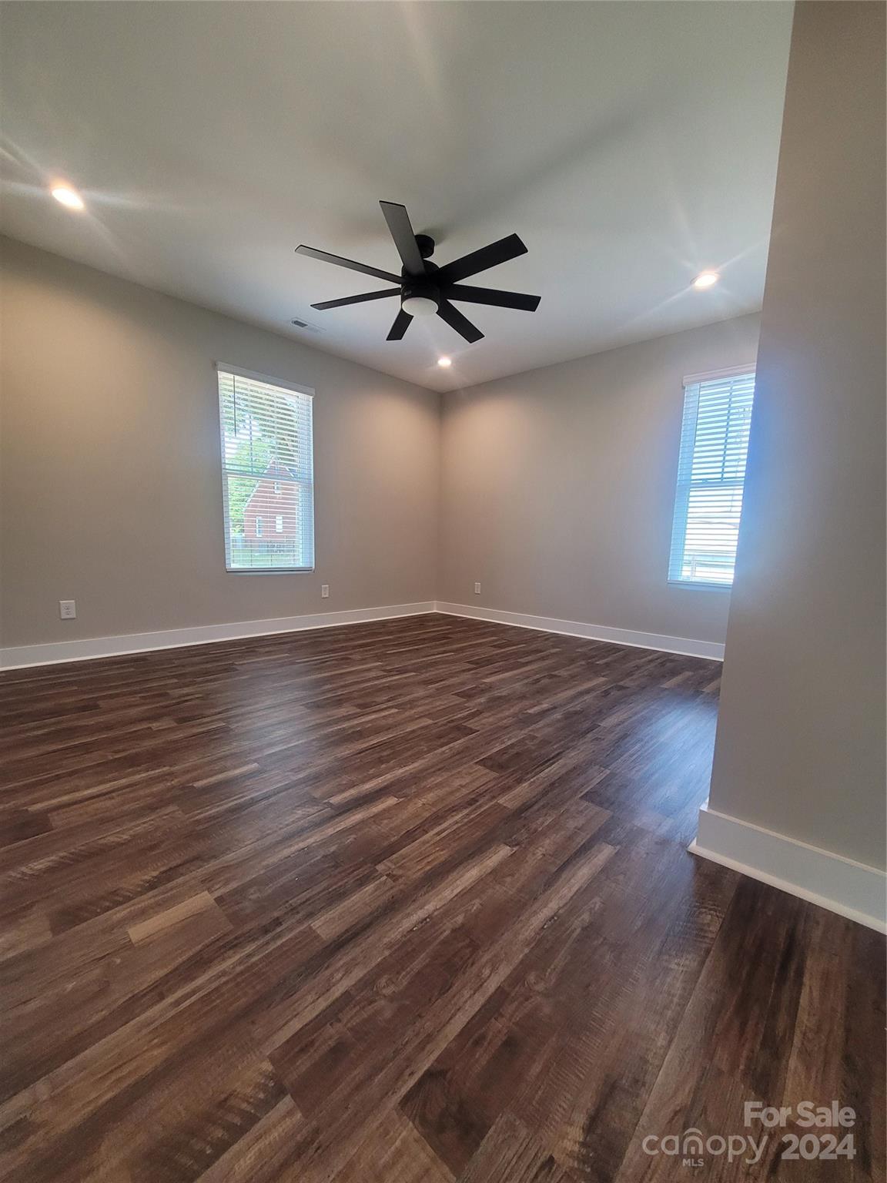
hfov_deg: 89.9
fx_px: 444
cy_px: 592
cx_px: 444
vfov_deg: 106.2
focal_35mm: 13
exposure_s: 1/60
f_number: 2.2
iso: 200
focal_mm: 1.74
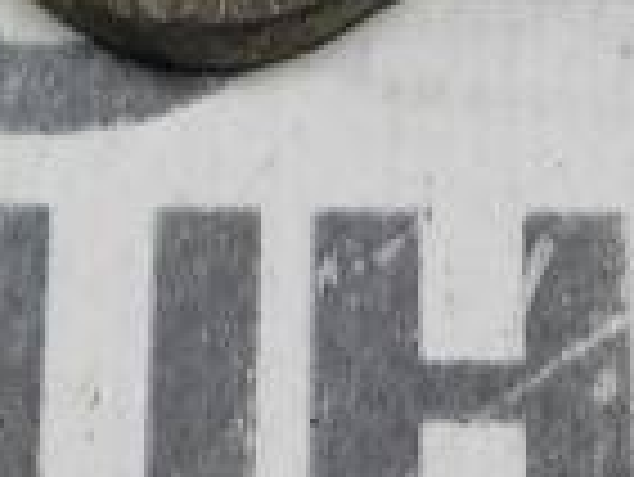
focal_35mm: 189
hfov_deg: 10.5
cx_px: 238
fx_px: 3465
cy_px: -734
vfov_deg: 7.3
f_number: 1.79
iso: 100
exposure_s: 1/120
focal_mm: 4.74
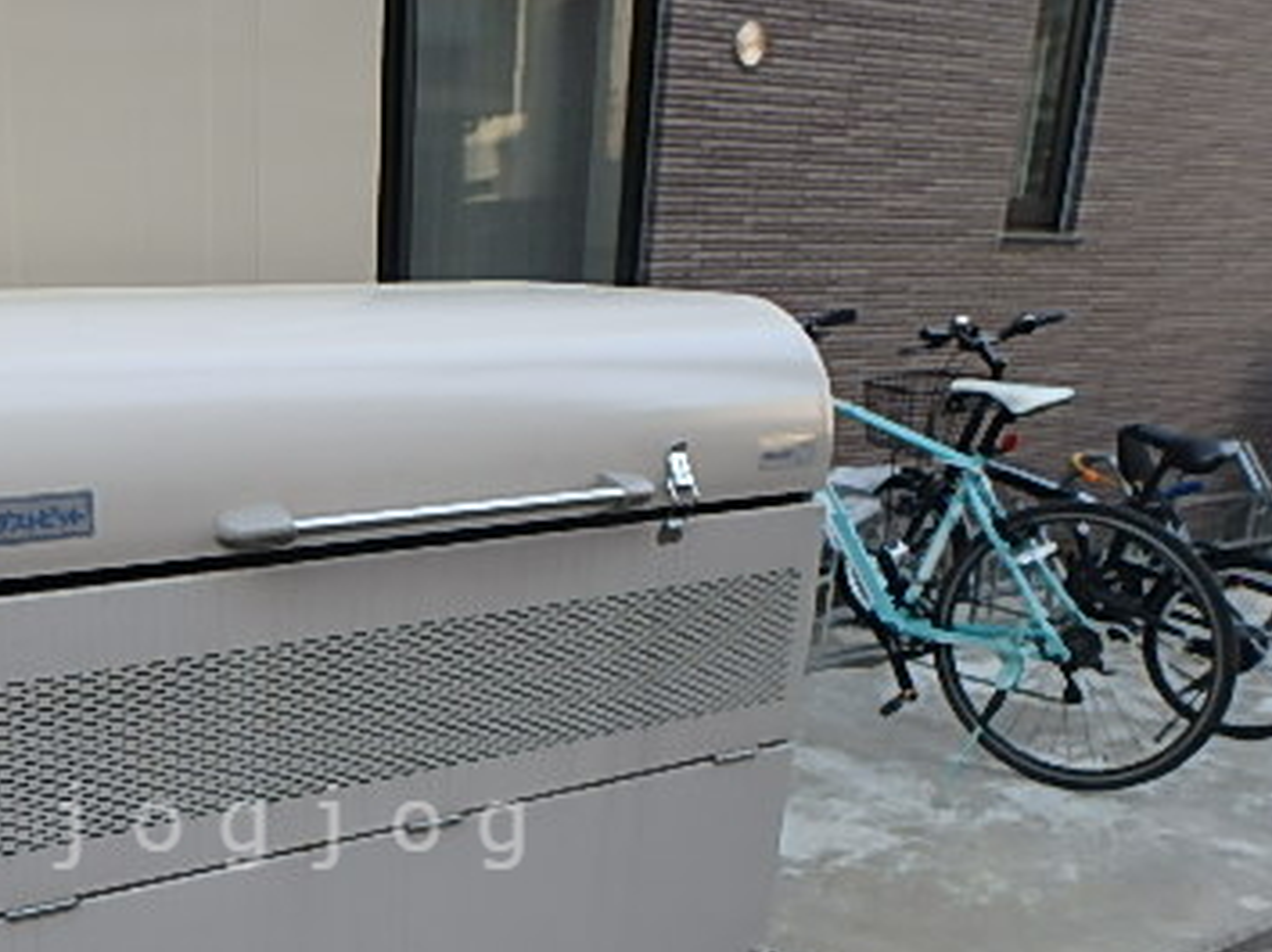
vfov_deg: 35.8
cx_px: 298
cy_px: 826
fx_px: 1395
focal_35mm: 38
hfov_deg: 47.0
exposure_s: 1/100
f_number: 3.5
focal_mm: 3.7
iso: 125
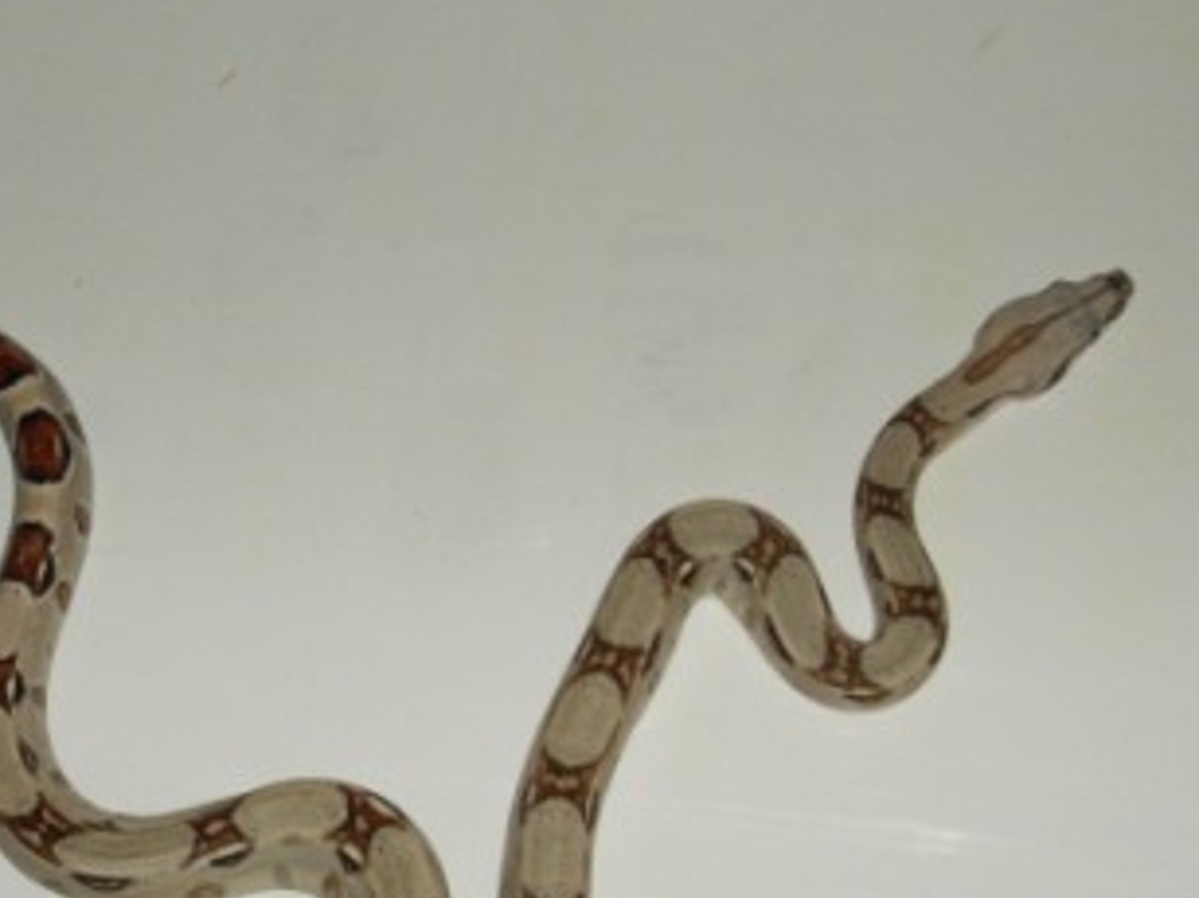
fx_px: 3289
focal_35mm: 95
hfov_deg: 20.5
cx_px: 348
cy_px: 640
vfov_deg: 15.5
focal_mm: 13.7
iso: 400
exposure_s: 1/80
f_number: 3.8
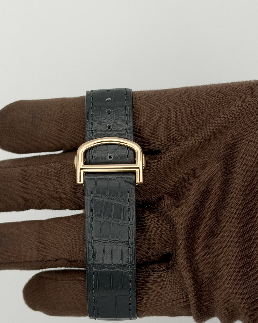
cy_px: 196
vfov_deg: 32.4
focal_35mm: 58
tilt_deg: -86.2
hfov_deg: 26.2
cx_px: 110
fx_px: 554
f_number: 1.78
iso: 64
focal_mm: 6.76
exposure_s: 1/252
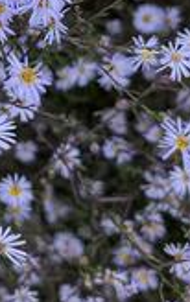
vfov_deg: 31.4
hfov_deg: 18.9
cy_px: 29
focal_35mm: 62
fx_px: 512
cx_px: -79
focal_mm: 6.9
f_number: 1.68
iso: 115
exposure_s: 1/136
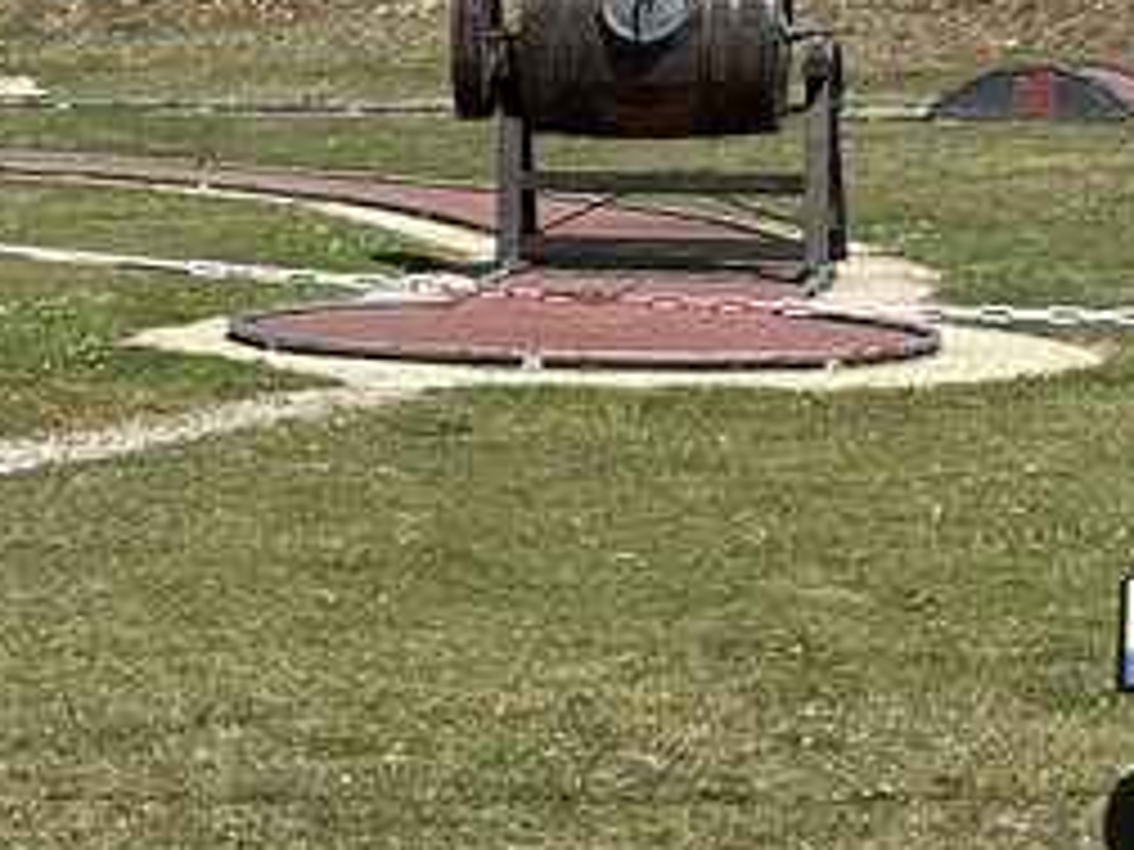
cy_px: 486
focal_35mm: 124
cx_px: -860
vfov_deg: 11.9
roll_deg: +0.6
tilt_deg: -6.6
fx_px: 4062
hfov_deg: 14.2
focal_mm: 5.7
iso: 50
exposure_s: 1/5319
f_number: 1.5
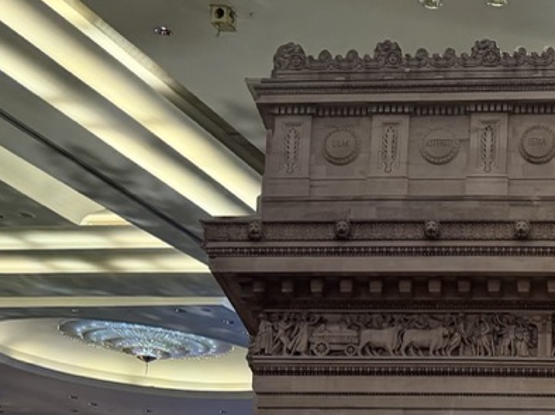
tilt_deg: +5.2
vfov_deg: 17.4
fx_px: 1250
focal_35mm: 78
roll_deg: -1.4
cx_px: 838
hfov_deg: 21.1
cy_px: 582
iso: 200
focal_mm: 6.76
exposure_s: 1/50
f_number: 1.78
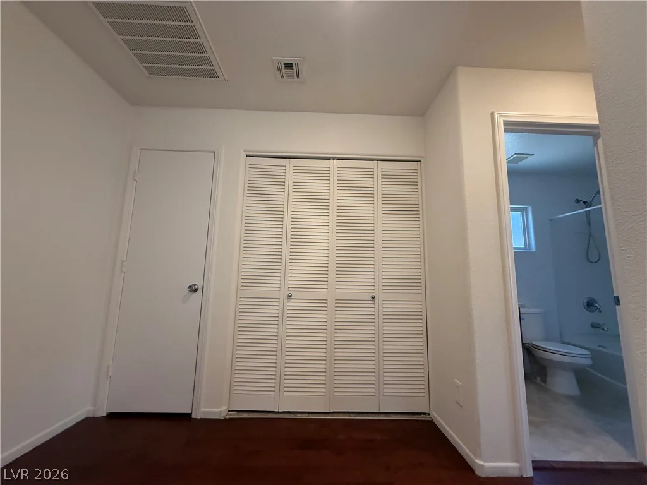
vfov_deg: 85.7
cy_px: 242
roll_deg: -1.7
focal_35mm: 14
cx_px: 324
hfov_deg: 102.1
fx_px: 262
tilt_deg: +8.7
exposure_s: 1/120
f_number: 2.2
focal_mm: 2.22
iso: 320
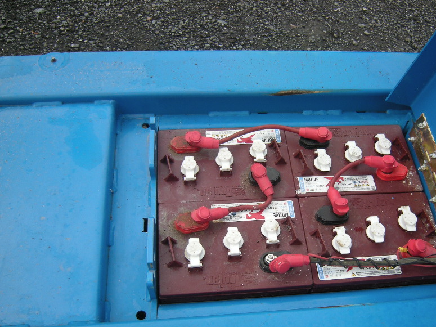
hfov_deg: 49.7
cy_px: 213
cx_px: 270
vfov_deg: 38.3
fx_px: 466
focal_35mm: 37
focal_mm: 4.7
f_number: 5.6
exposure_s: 1/147
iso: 64
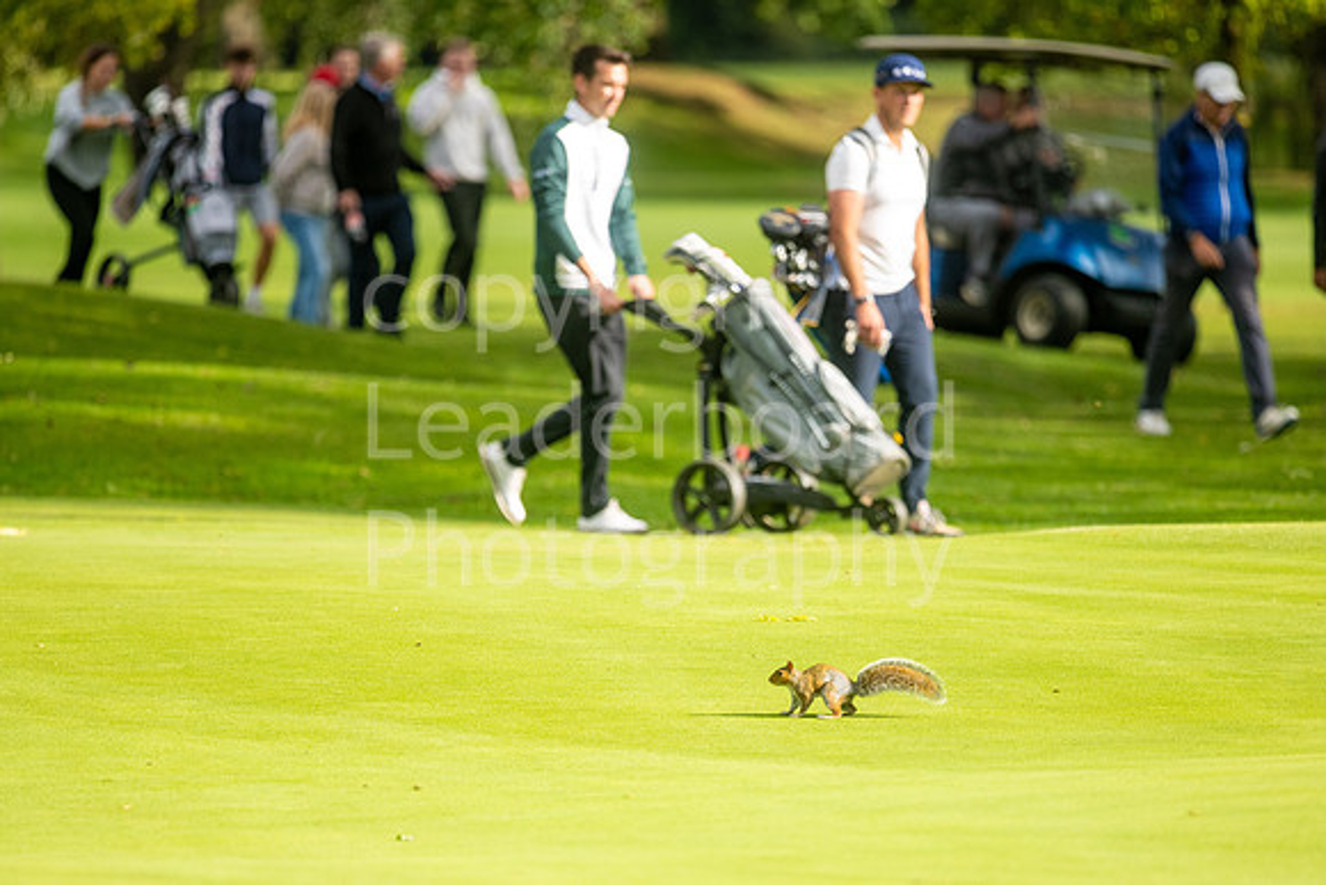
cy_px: 545
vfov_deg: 3.7
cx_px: 701
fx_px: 13604
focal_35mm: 369
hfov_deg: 5.6
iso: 400
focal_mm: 300
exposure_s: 1/2000
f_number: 4
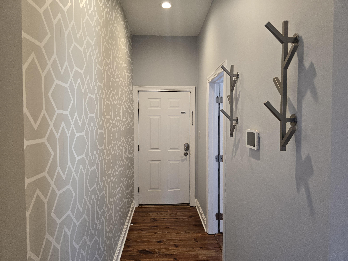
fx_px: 231
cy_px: 130
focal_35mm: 23
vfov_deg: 58.9
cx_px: 174
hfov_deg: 73.9
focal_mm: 6.3
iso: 320
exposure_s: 1/120
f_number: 1.7
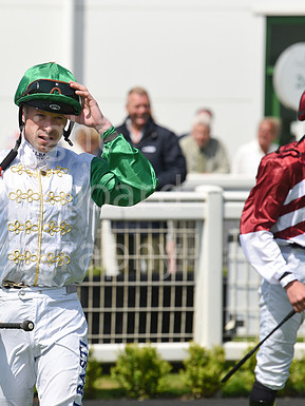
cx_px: 46
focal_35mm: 290
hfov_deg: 5.1
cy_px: 203
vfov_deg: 6.8
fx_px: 3405
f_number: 5.6
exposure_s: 1/3200
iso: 400
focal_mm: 200
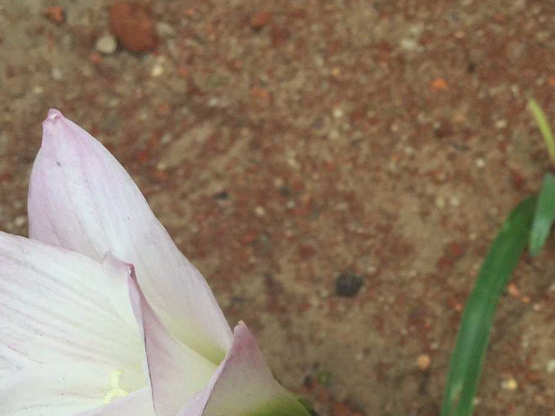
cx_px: 360
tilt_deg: -66.8
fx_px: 882
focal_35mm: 55
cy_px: 279
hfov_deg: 34.7
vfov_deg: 26.4
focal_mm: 3.3
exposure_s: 1/292
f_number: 2.4
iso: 25
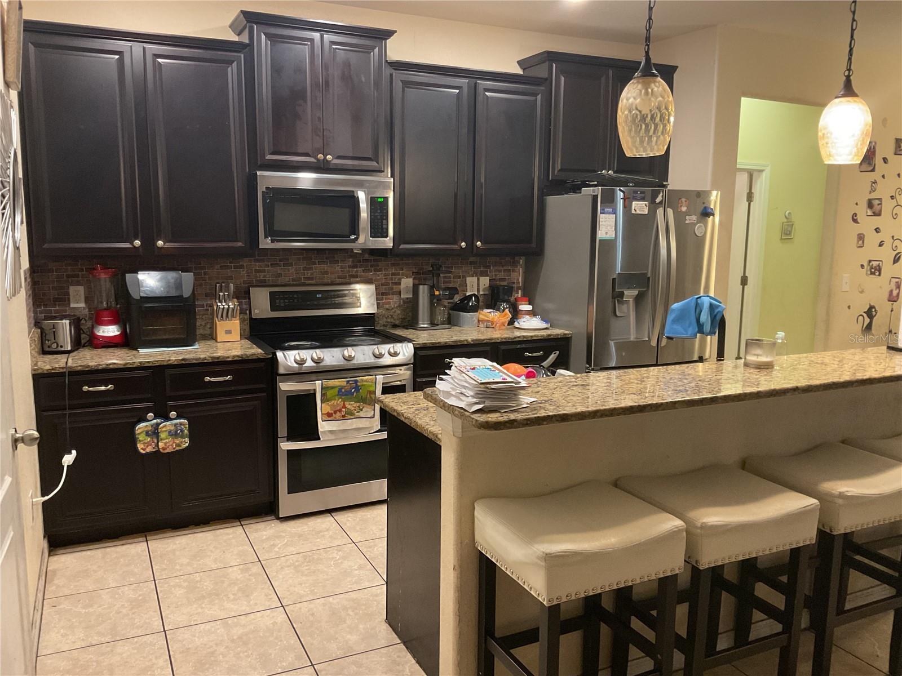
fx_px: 756
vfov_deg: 48.2
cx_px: 451
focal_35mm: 29
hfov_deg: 61.7
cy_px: 338
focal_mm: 3
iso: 250
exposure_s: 1/40
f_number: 1.8
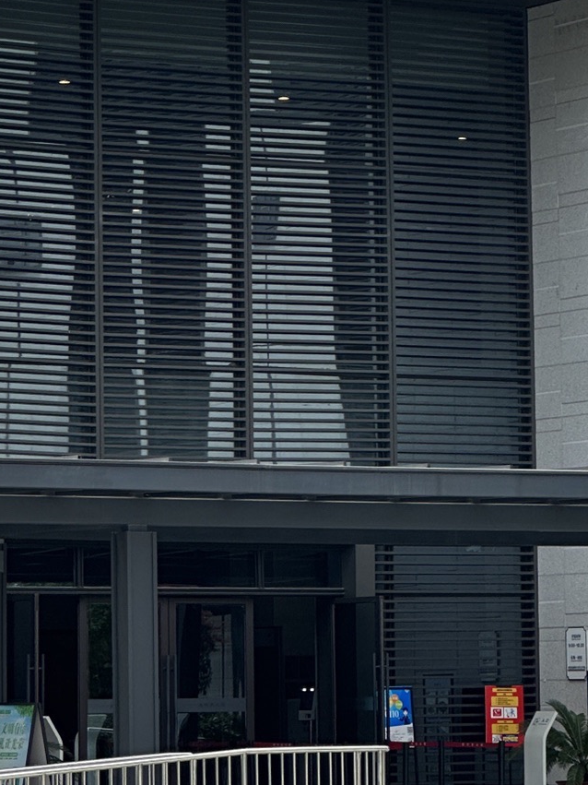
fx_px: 4100
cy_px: 249
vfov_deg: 10.9
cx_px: 269
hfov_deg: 8.2
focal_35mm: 181
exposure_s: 1/497
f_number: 2.8
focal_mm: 9
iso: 32
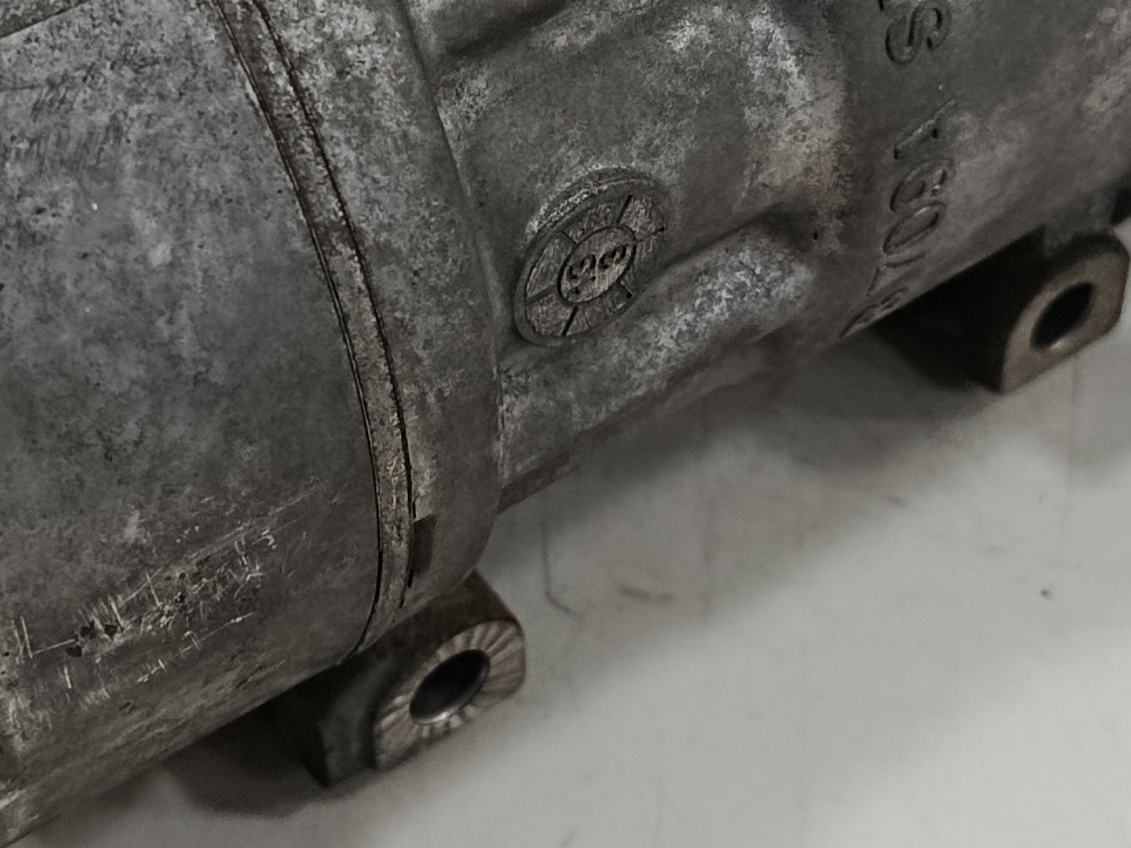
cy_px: 110
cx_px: 432
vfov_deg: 16.4
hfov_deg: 22.0
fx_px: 2908
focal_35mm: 89
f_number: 1.7
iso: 1022
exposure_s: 1/100
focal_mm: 5.24
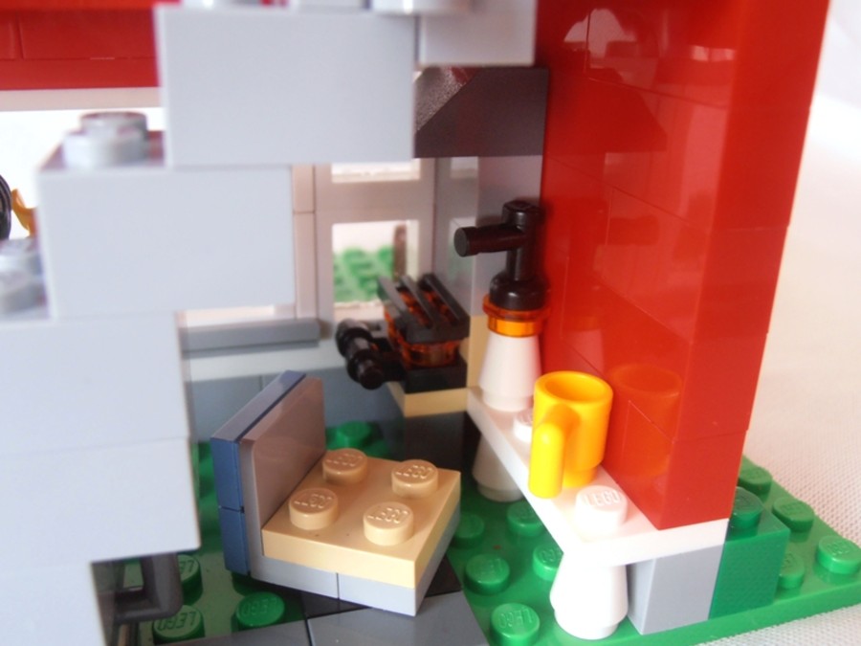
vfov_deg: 38.7
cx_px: 430
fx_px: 920
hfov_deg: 50.1
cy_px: 323
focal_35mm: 37
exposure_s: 1/10
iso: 125
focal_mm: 6.61
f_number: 3.9
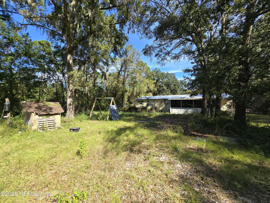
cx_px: 135
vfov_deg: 89.9
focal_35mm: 13
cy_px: 102
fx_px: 101
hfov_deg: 106.2
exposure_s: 1/746
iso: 50
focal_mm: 2.2
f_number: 2.2
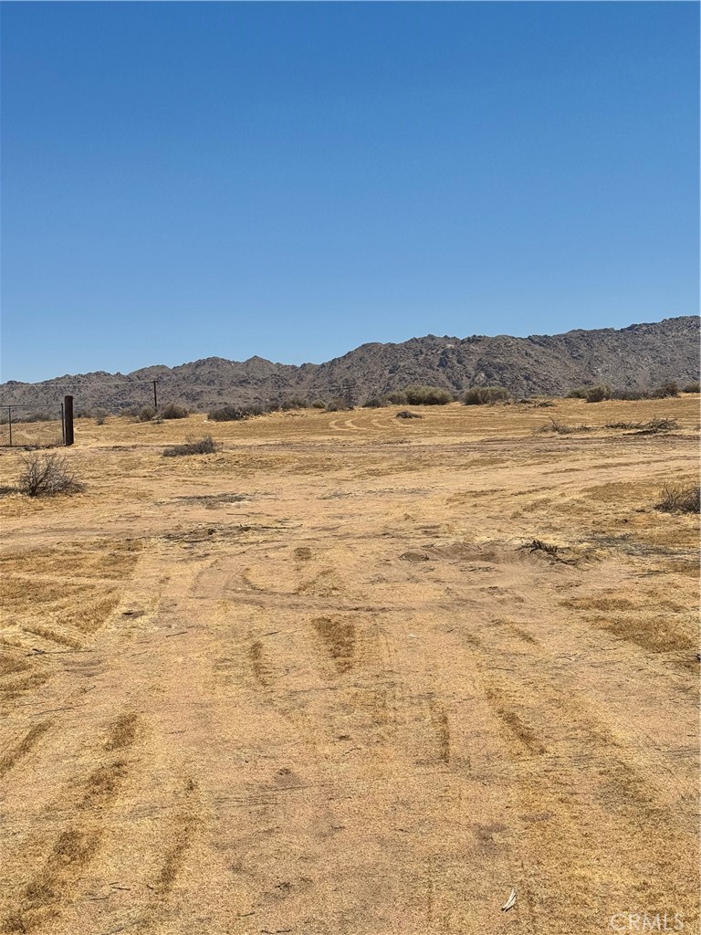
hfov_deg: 30.3
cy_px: 468
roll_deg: +2.0
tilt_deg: -1.6
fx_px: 1296
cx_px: 350
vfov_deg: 39.7
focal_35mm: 48
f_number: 1.78
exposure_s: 1/10526
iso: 64
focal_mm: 6.76
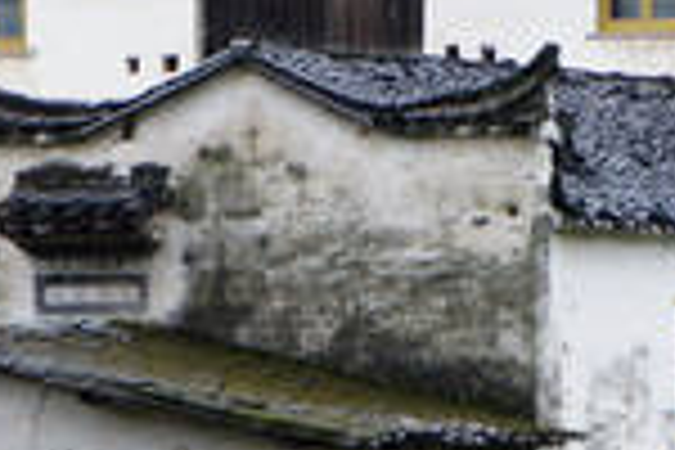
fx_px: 10544
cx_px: 657
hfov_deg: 3.7
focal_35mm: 562
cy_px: 2
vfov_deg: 2.4
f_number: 5.6
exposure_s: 1/100
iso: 200
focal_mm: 55
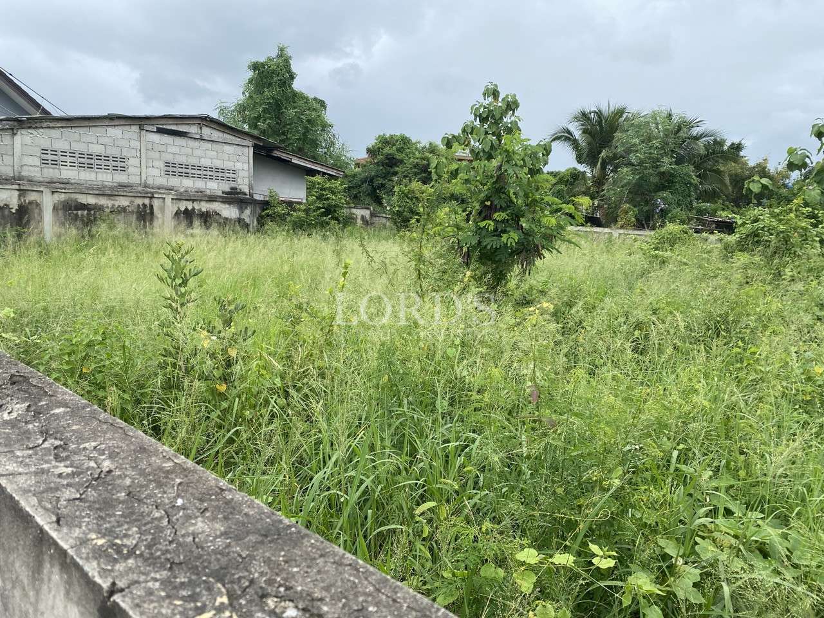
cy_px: 309
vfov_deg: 53.1
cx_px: 412
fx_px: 619
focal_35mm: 26
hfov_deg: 67.3
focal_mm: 4.25
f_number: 1.8
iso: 32
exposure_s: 1/2028
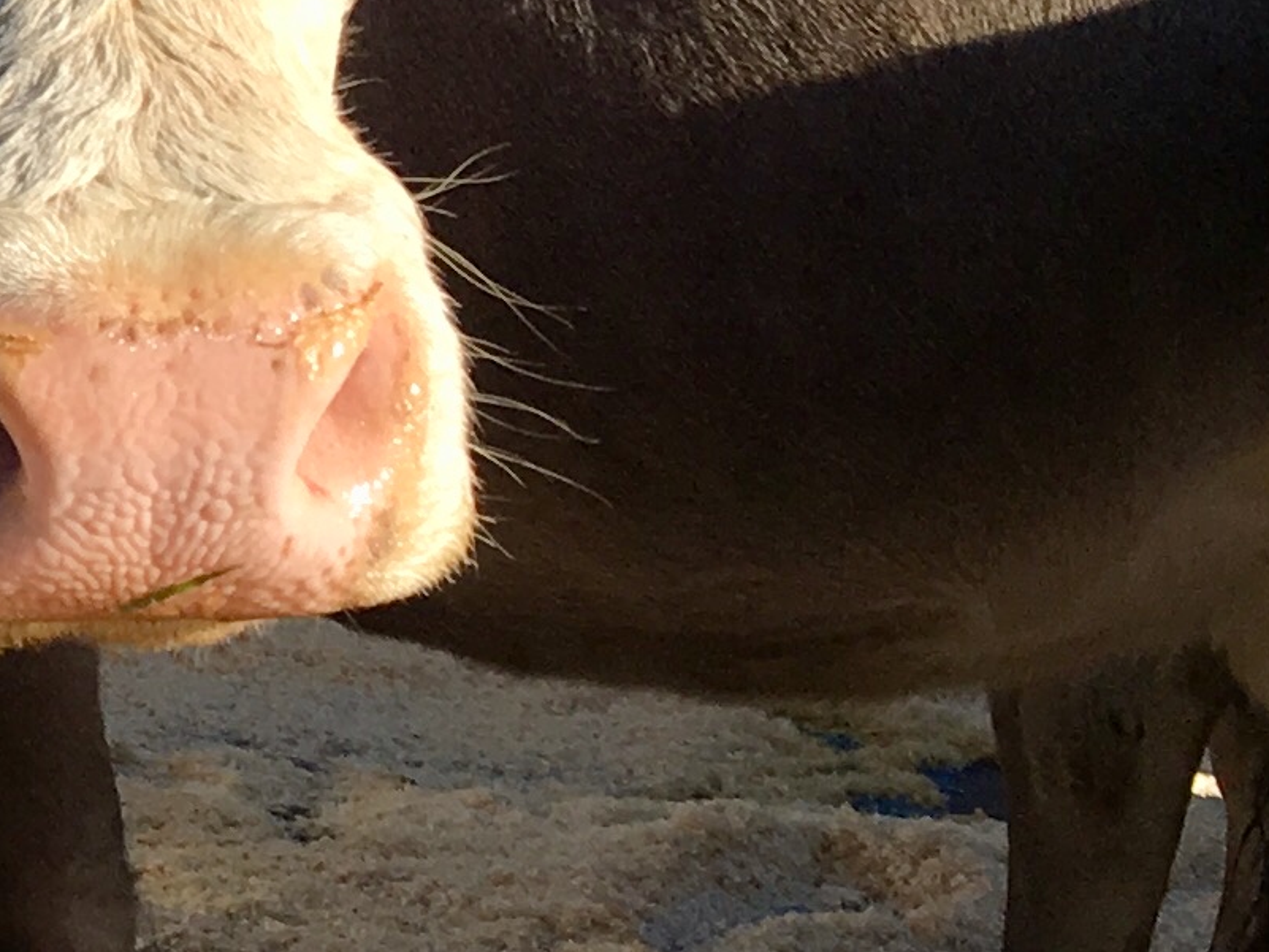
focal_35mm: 146
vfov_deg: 10.1
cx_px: -1778
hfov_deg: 11.3
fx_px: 5353
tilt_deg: -7.1
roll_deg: -1.4
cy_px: 78
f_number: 2.2
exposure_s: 1/962
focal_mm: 4.15
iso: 25
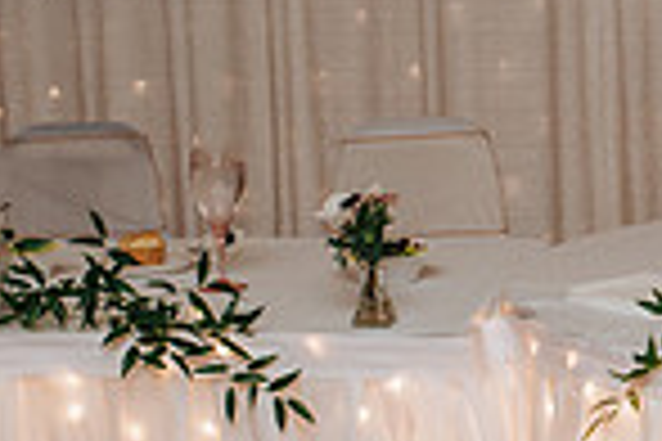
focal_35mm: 146
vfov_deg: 9.4
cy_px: 276
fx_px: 2685
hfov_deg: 13.2
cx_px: 1023
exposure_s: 1/200
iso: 800
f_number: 3.2
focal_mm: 35
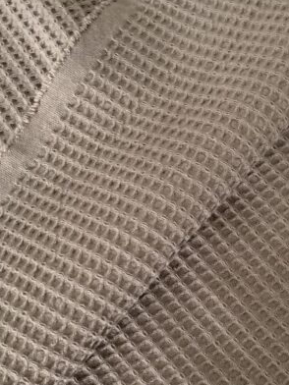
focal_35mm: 34
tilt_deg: -73.2
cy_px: 211
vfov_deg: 53.9
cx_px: 134
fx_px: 378
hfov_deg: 41.8
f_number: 1.8
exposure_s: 1/52
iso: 400
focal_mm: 4.25
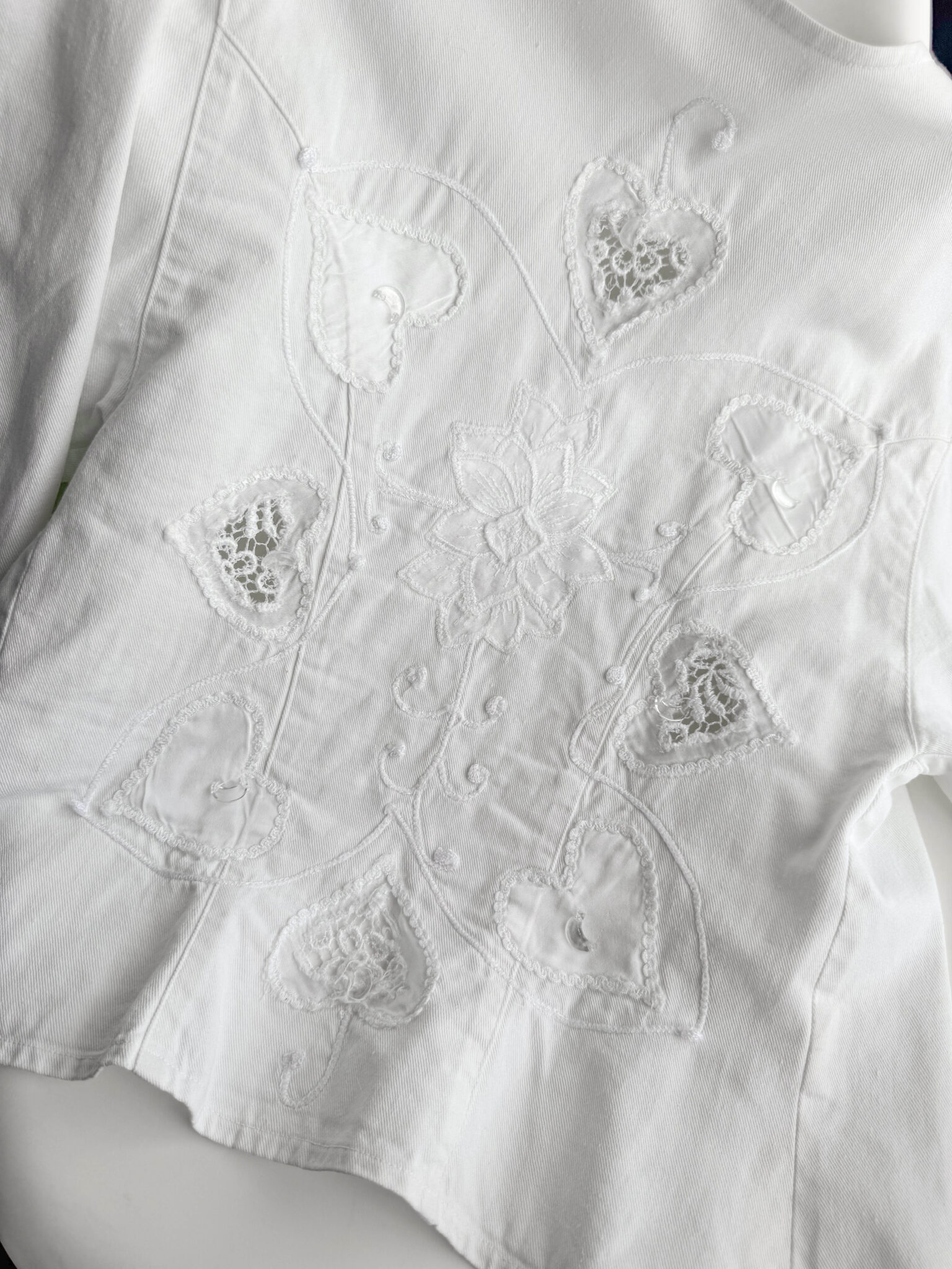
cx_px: 476
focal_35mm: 24
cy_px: 634
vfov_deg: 71.6
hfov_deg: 56.8
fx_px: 880
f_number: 1.8
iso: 80
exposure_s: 1/380
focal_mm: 6.76
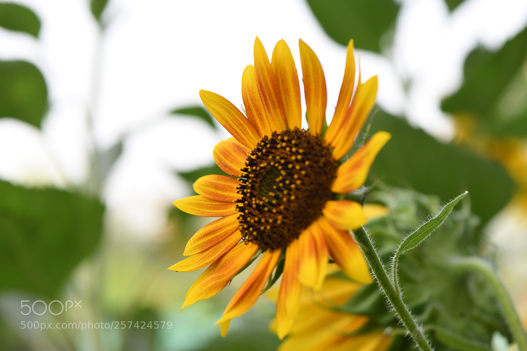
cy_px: 176
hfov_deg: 19.5
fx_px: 1537
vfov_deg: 13.0
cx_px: 264
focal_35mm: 105
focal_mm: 105
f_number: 9
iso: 200
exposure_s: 1/100
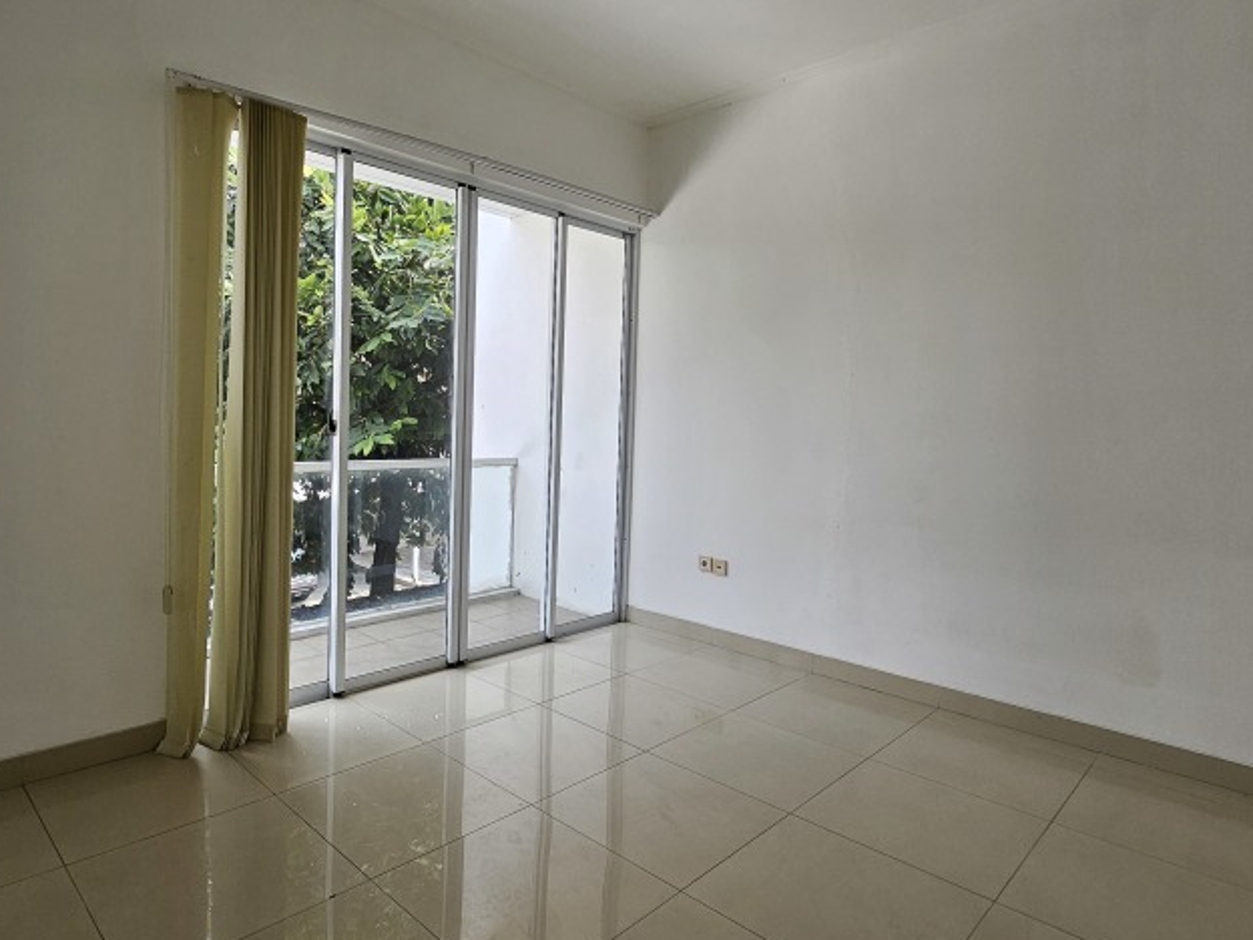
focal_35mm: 20
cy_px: 452
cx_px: 550
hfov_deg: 81.4
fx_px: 724
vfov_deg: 65.9
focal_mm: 1.7
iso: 32
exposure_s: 1/150
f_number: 2.2
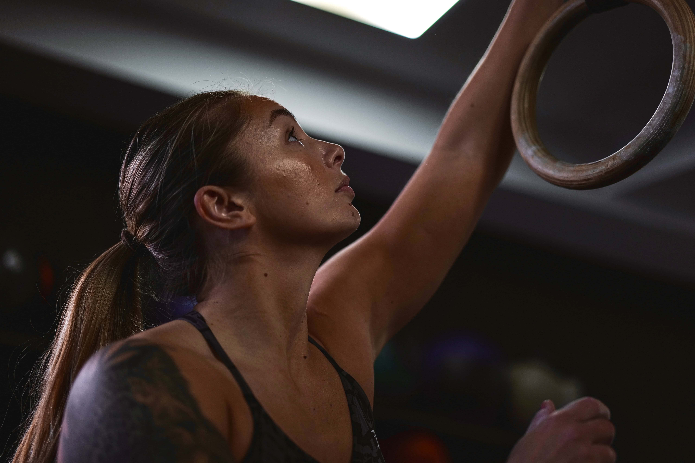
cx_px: 348
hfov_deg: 39.6
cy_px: 232
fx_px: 965
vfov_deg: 27.0
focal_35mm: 50
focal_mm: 50
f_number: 1.8
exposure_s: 1/400
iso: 400
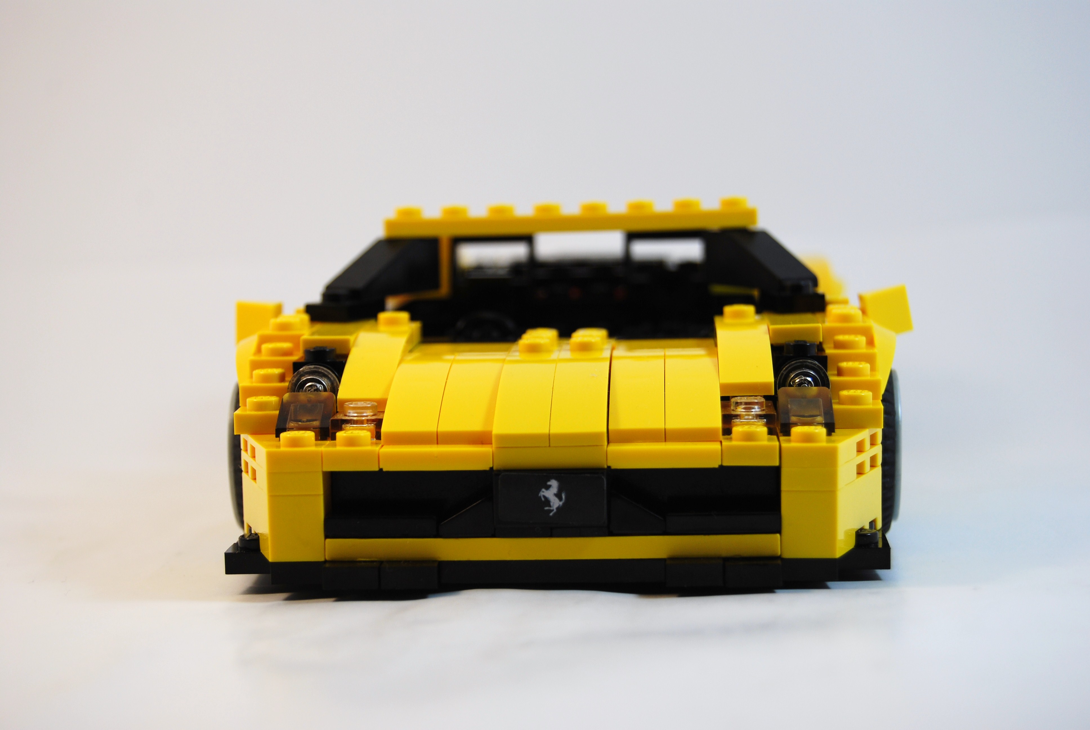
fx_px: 2501
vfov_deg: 16.6
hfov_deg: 24.6
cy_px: 365
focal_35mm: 82
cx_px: 545
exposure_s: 1/125
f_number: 5.6
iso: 140
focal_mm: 55
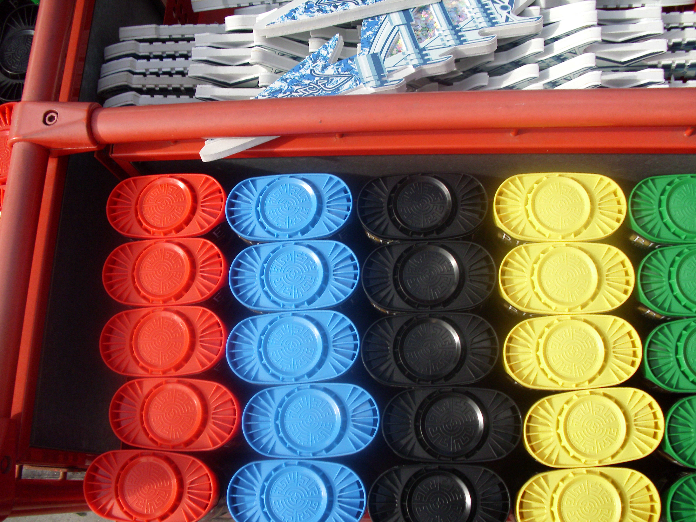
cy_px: 261
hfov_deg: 49.0
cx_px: 348
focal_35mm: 38
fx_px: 764
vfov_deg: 37.7
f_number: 7.8
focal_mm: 6.3
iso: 125
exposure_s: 1/110
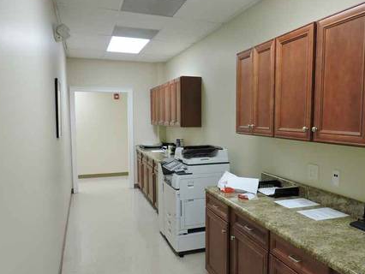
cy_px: 146
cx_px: 216
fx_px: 317
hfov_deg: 59.5
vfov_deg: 46.8
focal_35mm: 30
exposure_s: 1/30
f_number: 3
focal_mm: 4.3
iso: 200
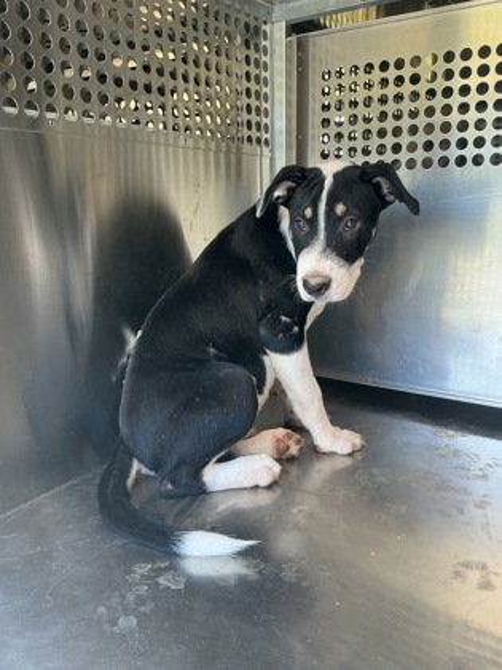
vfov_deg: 61.7
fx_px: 561
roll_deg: +2.7
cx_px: 251
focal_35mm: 29
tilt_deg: -15.4
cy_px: 335
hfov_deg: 48.2
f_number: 1.8
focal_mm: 3
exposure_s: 1/50
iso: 40
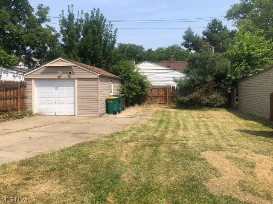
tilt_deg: -4.3
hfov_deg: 63.4
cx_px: 136
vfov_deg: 49.7
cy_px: 102
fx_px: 221
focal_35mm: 28
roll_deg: +0.0
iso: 20
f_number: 1.8
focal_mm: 3.99
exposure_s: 1/1845
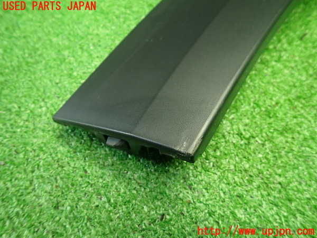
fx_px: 229
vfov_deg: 54.9
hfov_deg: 69.4
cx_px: 158
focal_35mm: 25
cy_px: 119
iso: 320
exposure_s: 1/30
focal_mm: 4.5
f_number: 2
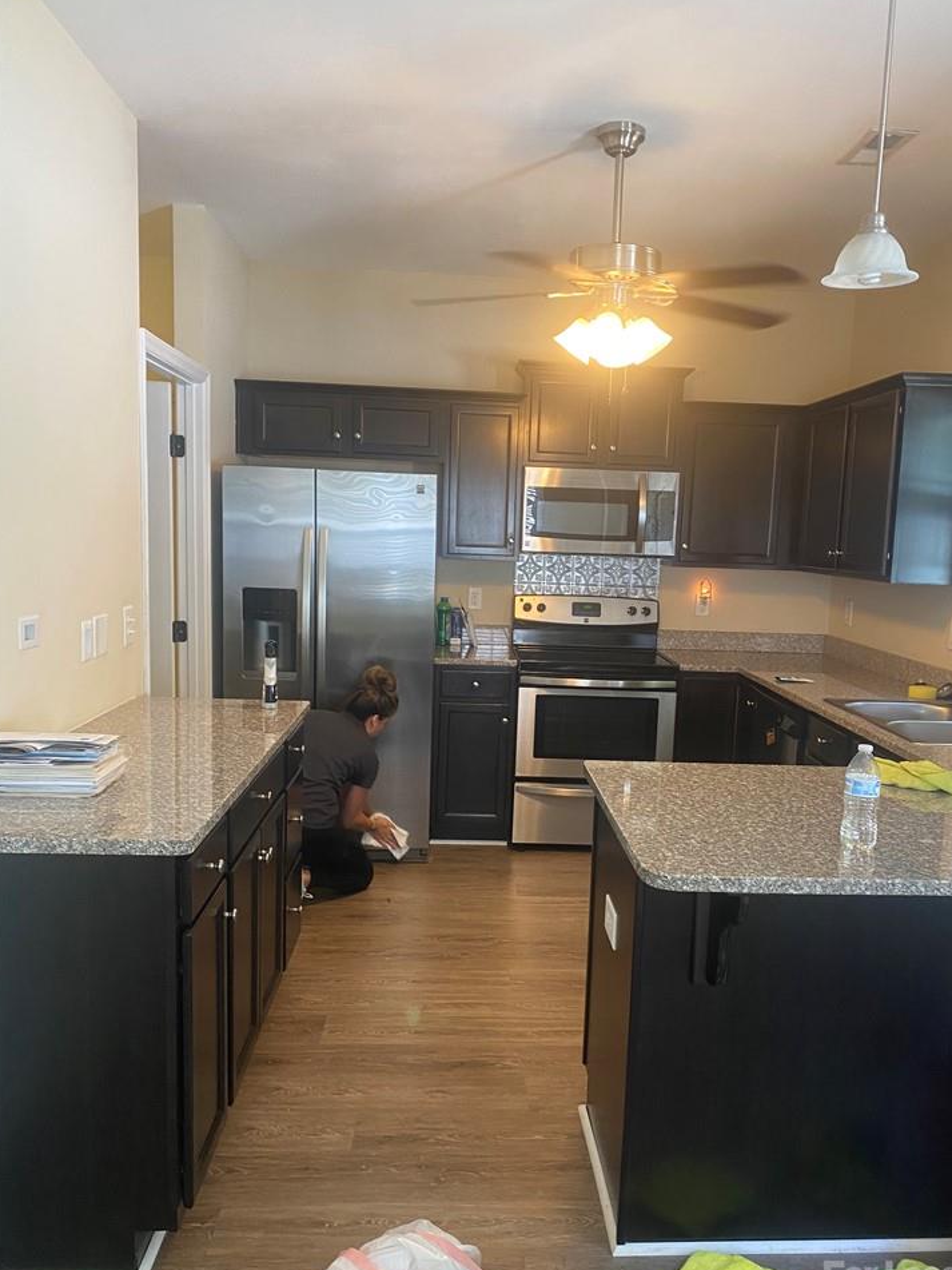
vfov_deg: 63.4
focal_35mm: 28
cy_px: 670
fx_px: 1027
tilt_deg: -6.2
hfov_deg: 49.7
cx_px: 503
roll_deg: -1.1
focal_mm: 4.25
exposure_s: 1/60
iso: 100
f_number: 1.8
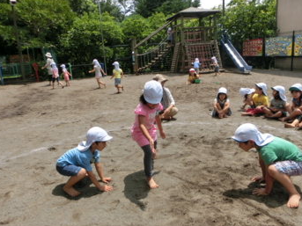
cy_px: 115
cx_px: 156
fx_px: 244
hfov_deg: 63.4
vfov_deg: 49.7
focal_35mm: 28
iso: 80
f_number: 3
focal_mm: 4.24
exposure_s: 1/1000
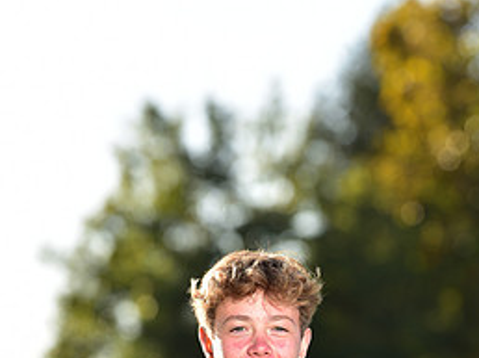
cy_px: 534
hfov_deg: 4.6
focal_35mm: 433
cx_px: 255
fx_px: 5986
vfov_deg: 3.4
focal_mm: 200
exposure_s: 1/200
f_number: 5
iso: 80
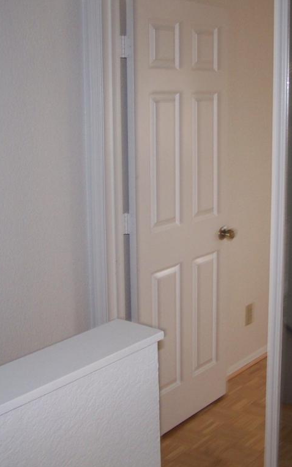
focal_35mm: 54
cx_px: 180
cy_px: 234
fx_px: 688
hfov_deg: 23.9
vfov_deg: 37.5
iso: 80
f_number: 2.8
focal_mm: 6.3
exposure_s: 1/60
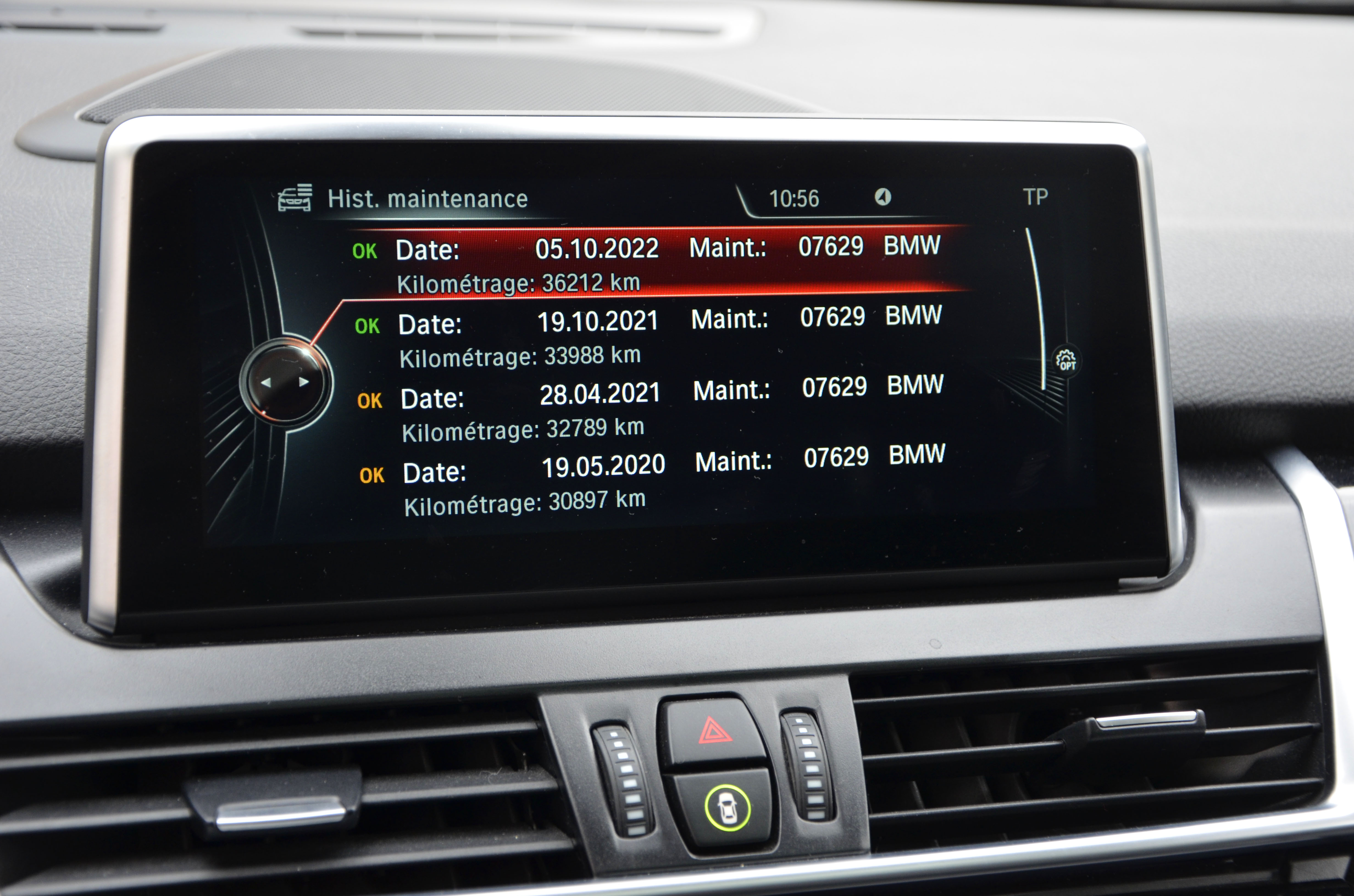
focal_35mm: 68
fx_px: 2533
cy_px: 448
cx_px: 677
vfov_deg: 20.1
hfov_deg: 29.9
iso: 400
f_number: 4.8
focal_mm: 45
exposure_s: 1/80
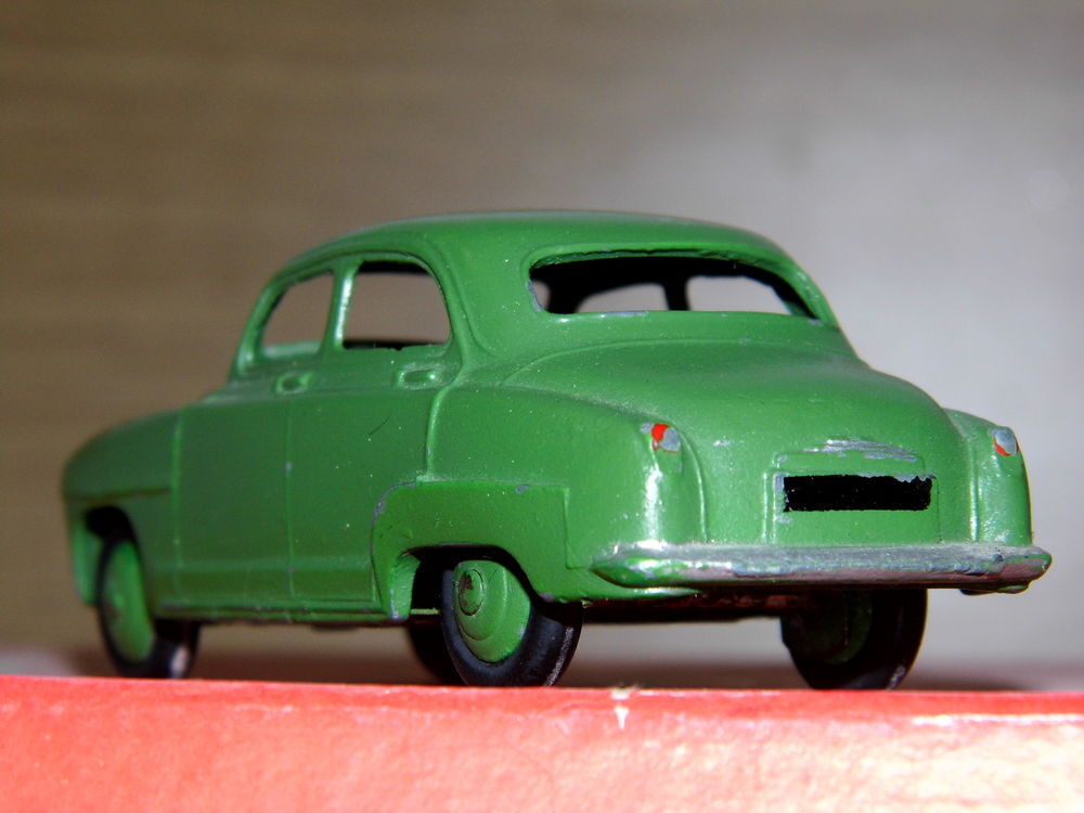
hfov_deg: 14.9
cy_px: 406
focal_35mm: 132
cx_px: 542
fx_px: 4134
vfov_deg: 11.2
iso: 100
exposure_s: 1/60
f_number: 4.7
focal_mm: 23.6
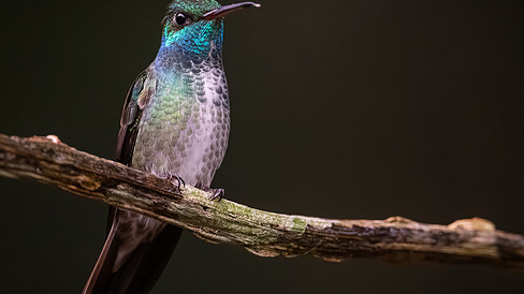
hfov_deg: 2.3
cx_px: 351
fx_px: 13305
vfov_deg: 1.3
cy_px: 127
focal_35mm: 958
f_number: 6.3
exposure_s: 1/1000
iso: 6400
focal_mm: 560
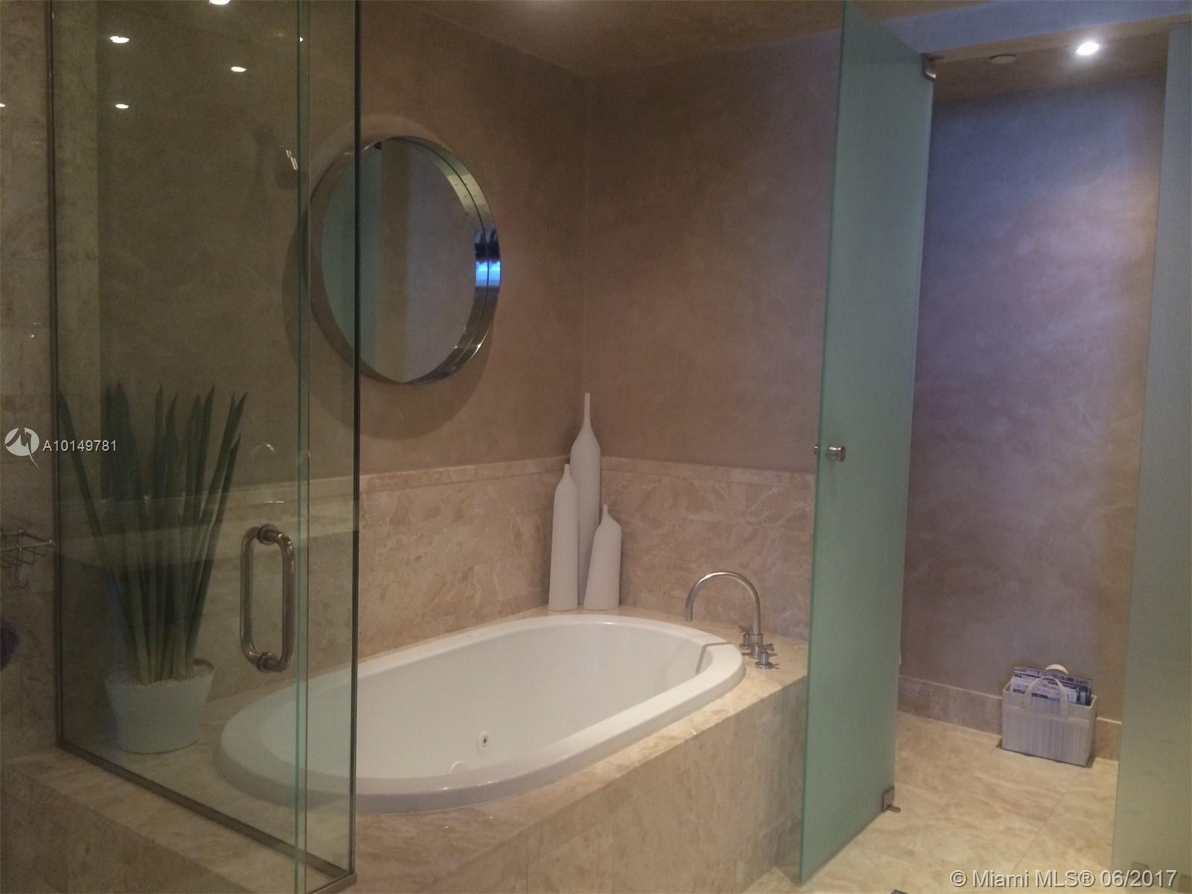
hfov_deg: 61.7
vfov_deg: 48.2
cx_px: 596
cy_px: 447
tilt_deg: -5.7
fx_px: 999
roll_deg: -1.1
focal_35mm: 29
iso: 160
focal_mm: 4.15
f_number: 2.2
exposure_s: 1/30
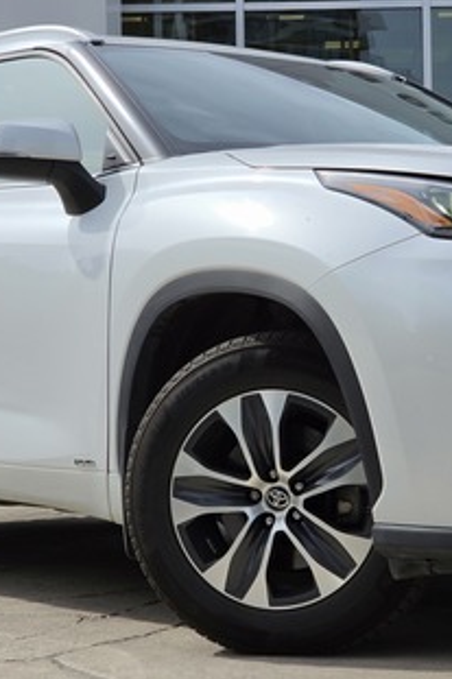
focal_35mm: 97
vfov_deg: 21.0
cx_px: 323
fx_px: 1829
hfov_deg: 14.1
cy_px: 342
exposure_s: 1/2038
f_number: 2.4
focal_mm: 7
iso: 25
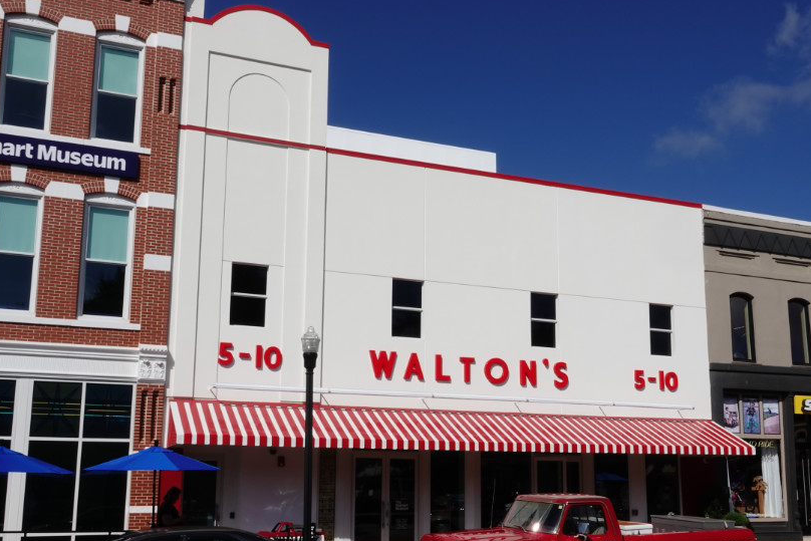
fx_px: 856
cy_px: 340
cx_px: 440
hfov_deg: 50.6
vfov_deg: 34.9
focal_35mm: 38
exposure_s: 1/160
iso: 100
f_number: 16
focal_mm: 11
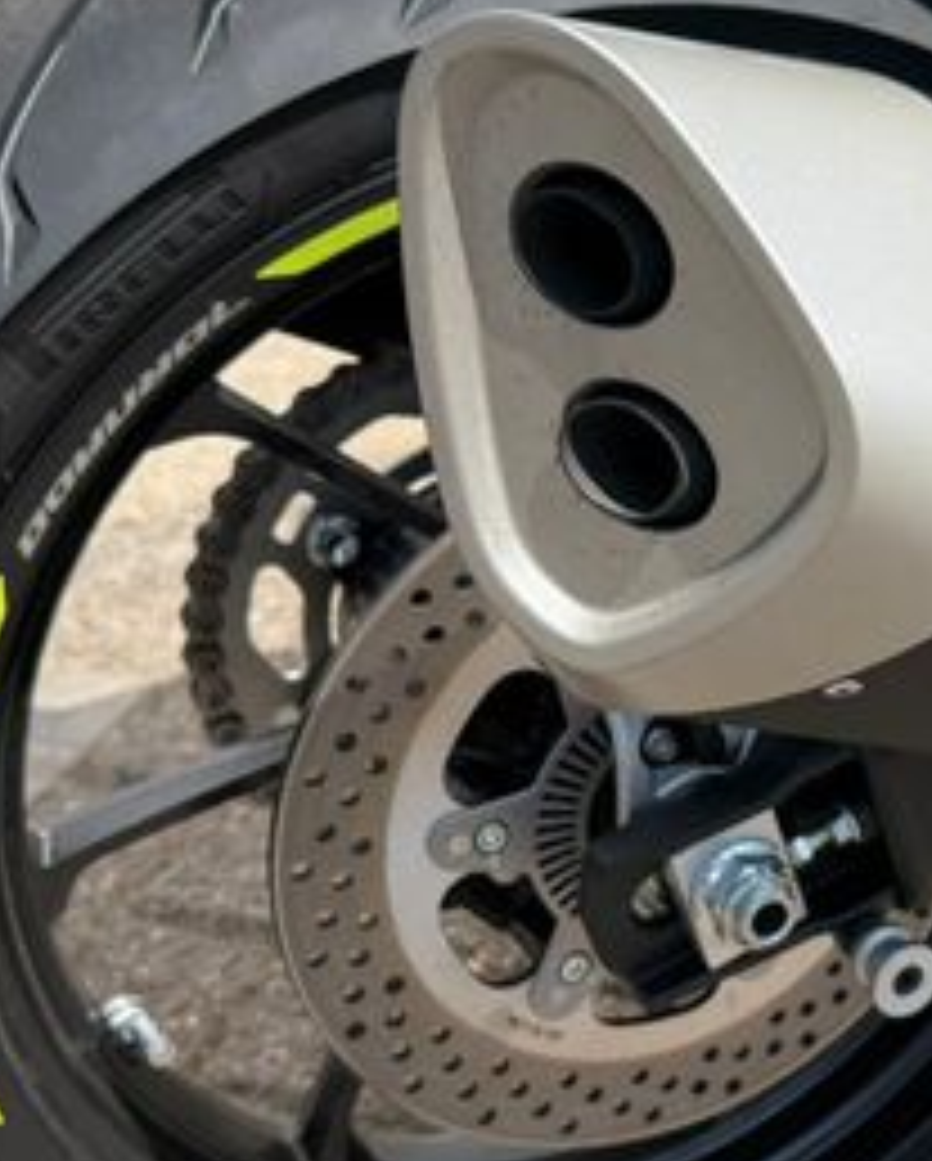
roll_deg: +0.5
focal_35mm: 58
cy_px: 549
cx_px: 905
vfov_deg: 32.4
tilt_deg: -31.2
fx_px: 1996
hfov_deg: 25.2
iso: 100
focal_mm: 6.76
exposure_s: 1/2611
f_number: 1.78
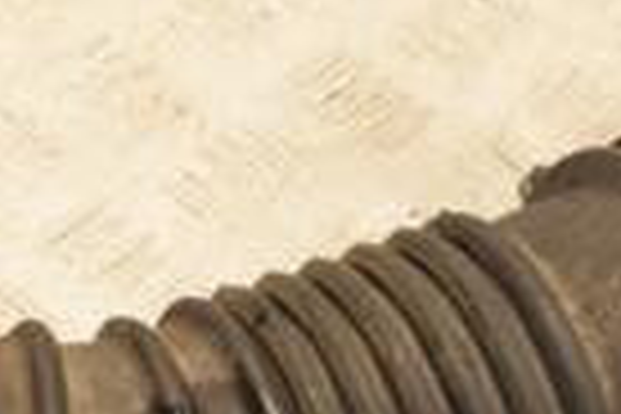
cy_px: 238
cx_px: 266
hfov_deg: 9.9
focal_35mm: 208
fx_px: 3588
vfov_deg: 6.6
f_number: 6.3
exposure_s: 1/200
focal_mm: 32
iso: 800
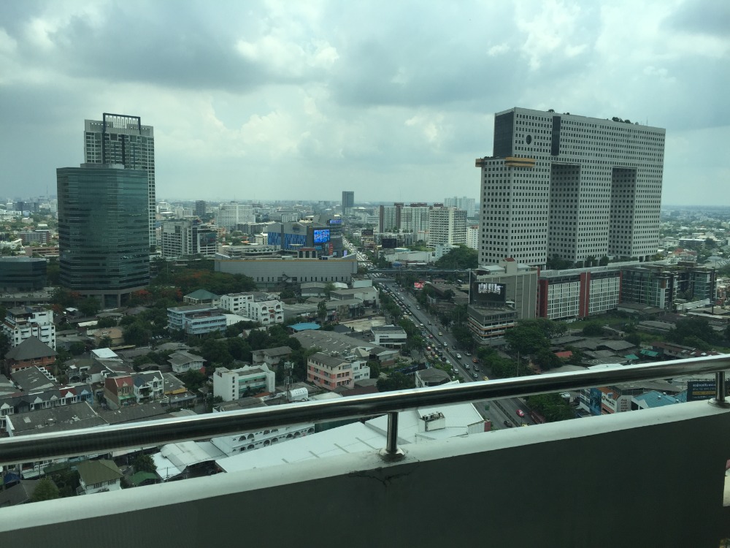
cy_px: 274
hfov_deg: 61.7
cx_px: 365
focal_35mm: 29
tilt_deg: -5.4
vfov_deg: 48.2
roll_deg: -2.1
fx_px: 612
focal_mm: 4.15
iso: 32
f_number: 2.2
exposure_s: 1/1799
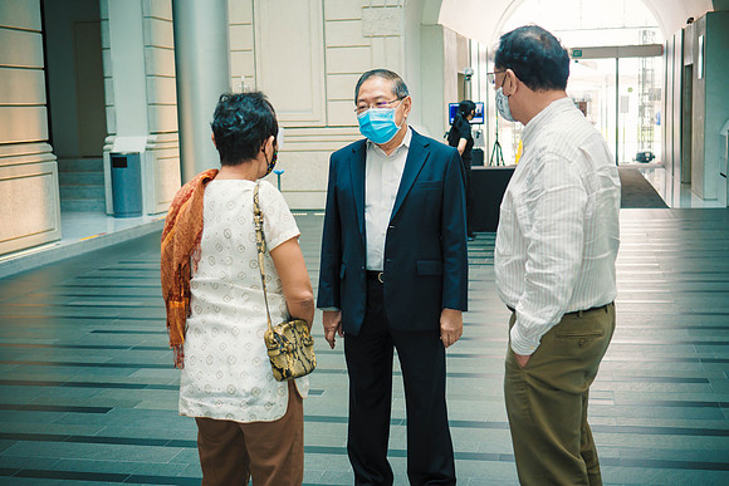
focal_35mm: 53
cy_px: 243
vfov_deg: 25.5
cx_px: 364
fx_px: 1074
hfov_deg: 37.5
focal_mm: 25
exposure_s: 1/125
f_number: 2.2
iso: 400
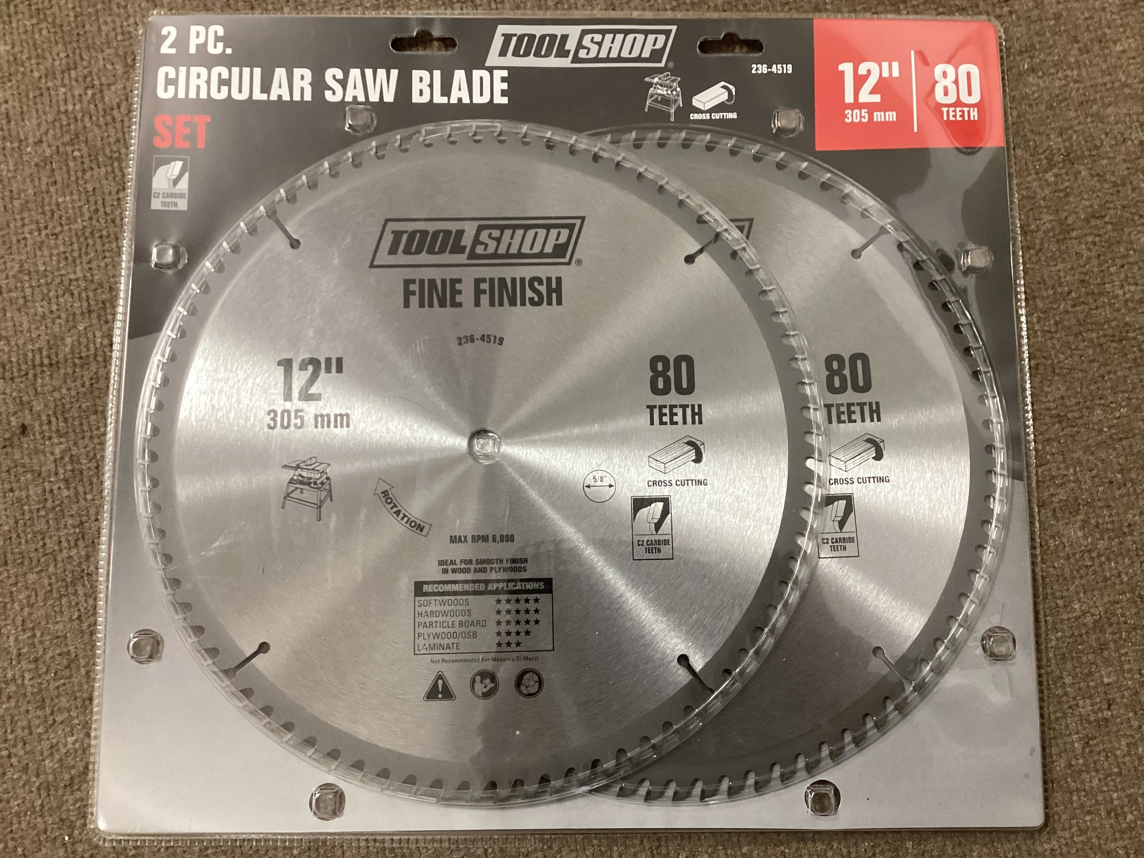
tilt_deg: -82.0
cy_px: 429
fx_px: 1024
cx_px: 572
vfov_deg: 45.4
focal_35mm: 31
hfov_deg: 58.4
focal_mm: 3.3
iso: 250
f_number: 2.4
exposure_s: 1/40
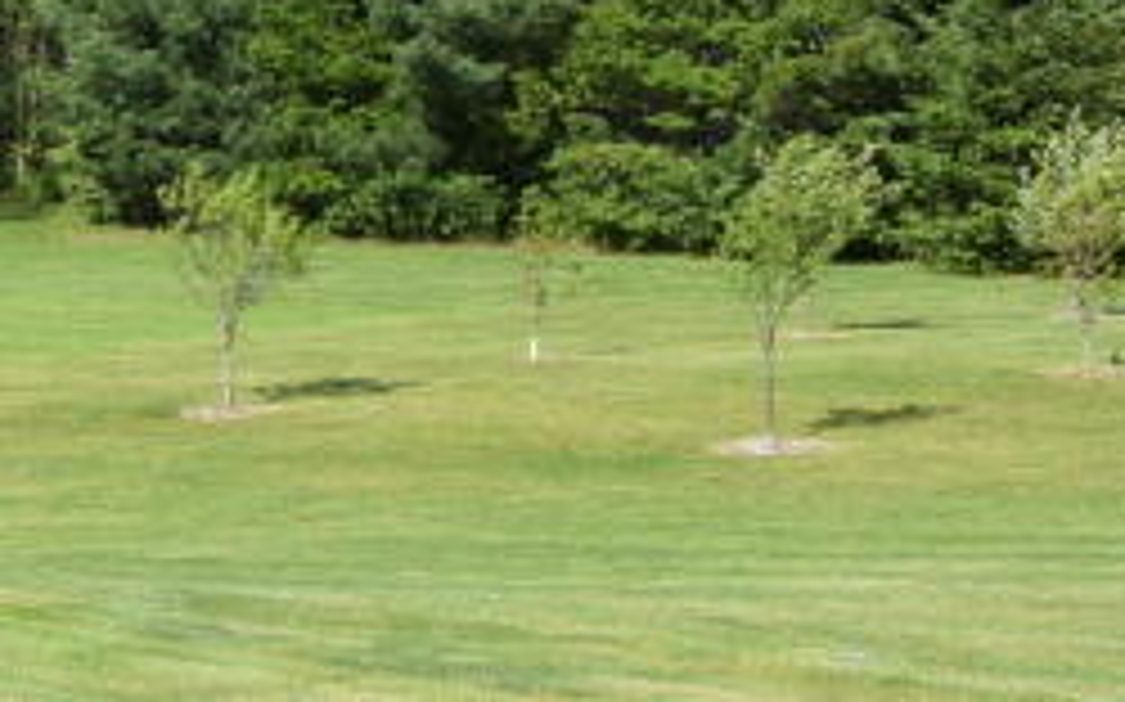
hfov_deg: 10.8
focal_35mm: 169
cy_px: 126
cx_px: -1440
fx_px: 5179
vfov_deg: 7.7
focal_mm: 24
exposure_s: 1/320
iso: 200
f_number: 9
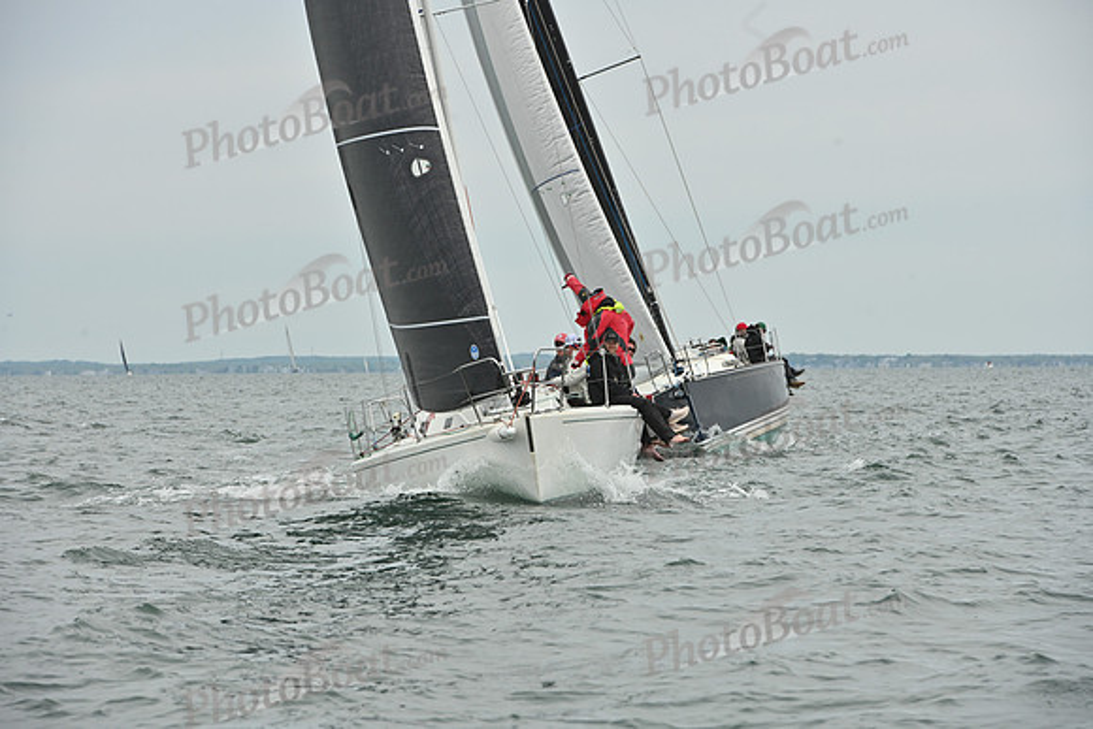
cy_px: 364
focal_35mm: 200
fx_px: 6073
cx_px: 546
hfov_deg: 10.3
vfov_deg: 6.9
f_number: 11
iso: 320
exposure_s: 1/1000
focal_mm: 200
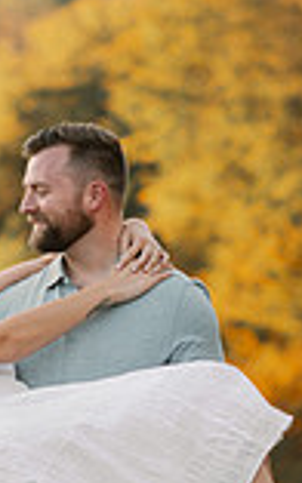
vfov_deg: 6.5
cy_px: 509
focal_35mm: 321
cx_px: 388
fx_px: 4231
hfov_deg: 4.1
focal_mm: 85
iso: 125
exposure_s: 1/250
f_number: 2.2
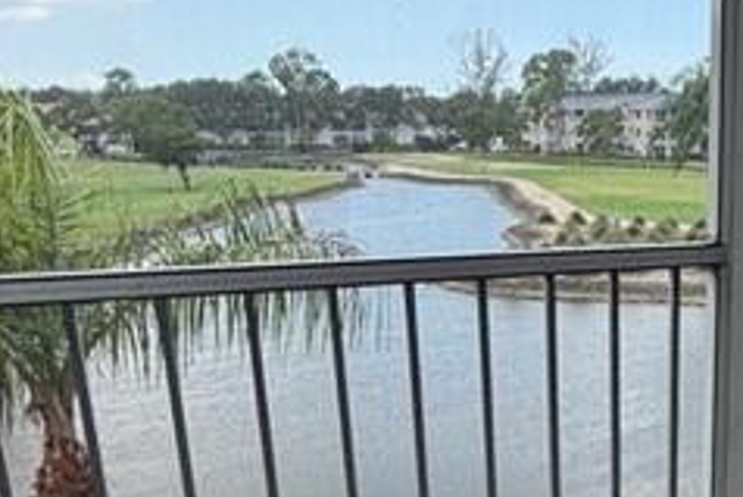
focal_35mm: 47
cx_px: 665
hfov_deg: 39.0
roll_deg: -0.7
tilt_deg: -17.9
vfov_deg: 27.8
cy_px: 428
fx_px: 971
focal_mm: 2.22
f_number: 2.2
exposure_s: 1/502
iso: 50
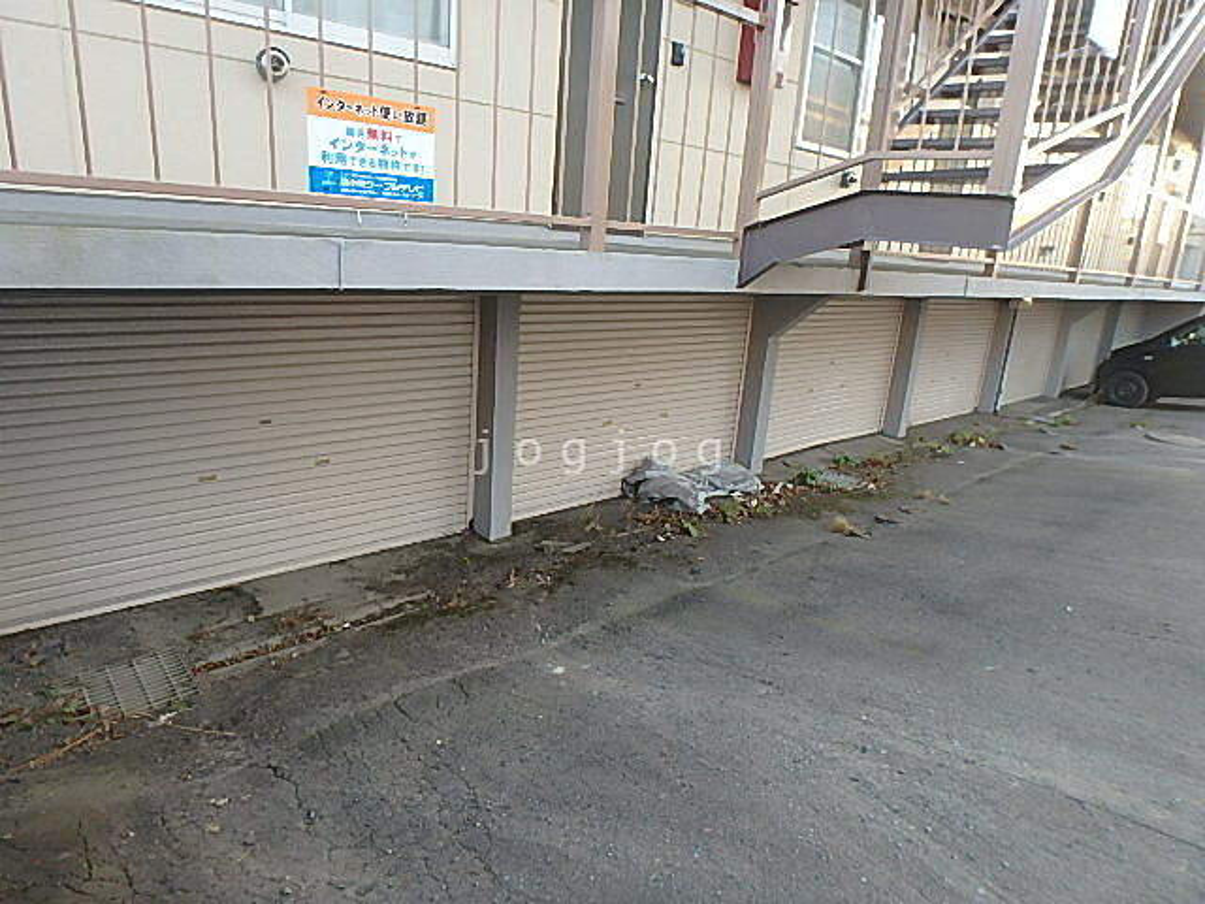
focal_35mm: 21
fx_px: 731
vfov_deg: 63.4
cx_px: 602
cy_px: 452
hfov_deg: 79.0
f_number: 3.5
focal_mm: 3.7
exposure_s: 1/40
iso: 200
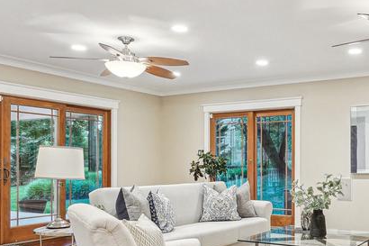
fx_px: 410
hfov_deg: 45.8
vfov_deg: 33.1
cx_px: 299
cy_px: 162
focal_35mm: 40
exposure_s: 1/8
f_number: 9
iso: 640
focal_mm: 16
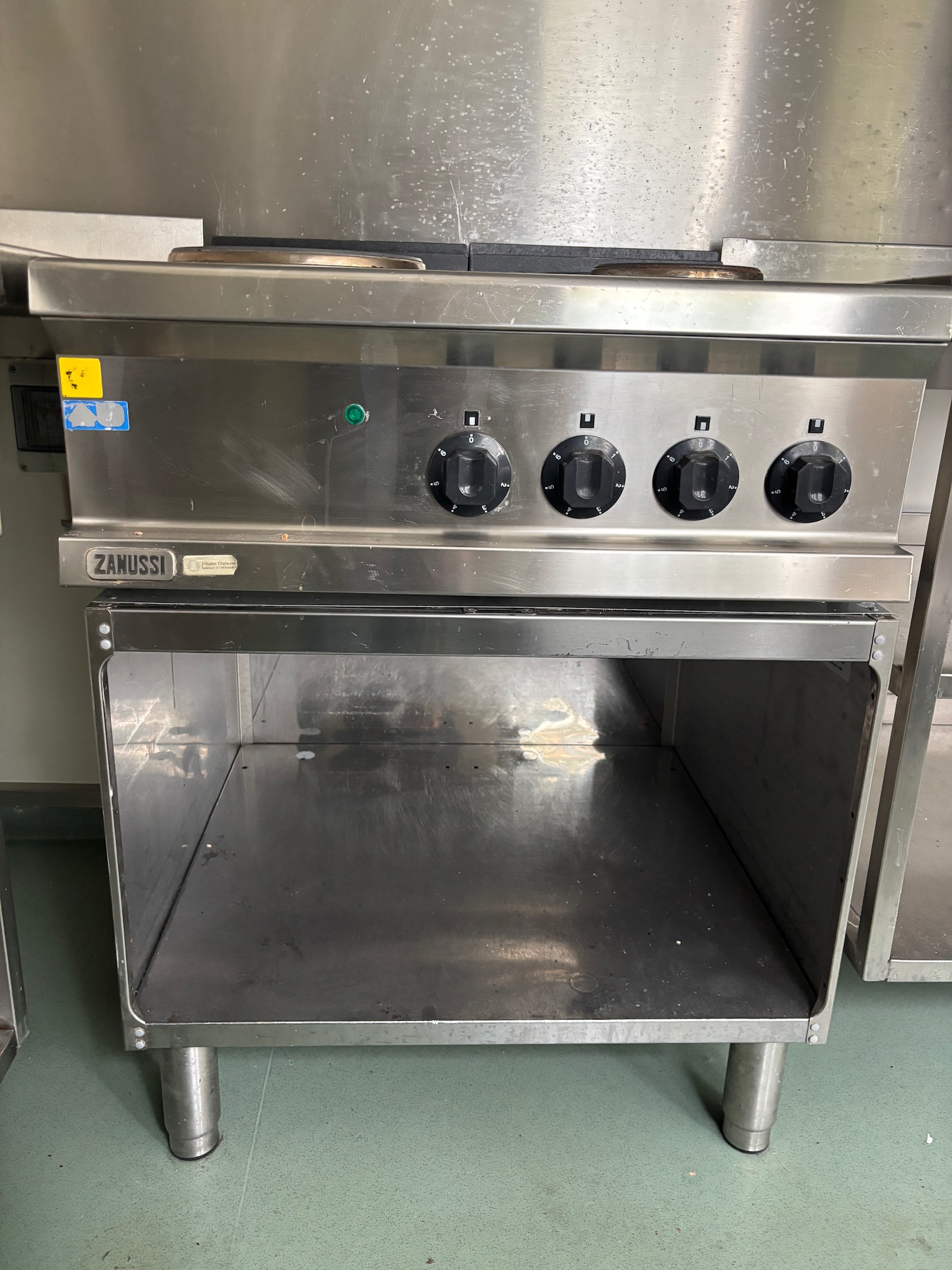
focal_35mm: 26
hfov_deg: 53.1
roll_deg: -2.2
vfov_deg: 67.3
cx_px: 476
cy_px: 635
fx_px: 953
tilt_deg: -16.2
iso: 400
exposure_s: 1/60
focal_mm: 5.96
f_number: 1.6
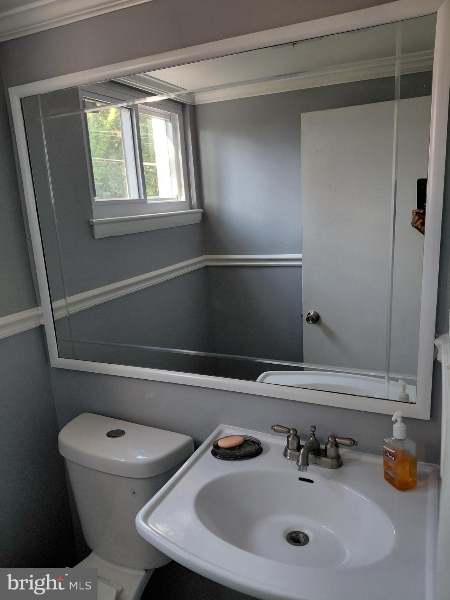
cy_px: 300
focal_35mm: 25
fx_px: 433
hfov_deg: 54.9
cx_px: 225
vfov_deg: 69.4
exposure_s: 1/60
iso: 200
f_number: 1.8
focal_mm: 4.69
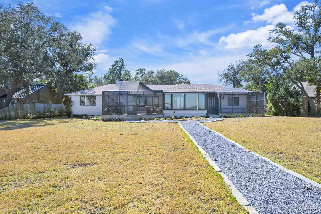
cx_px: 160
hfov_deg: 85.4
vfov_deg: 63.2
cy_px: 107
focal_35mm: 20
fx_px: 174
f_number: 11
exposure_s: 1/320
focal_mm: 19.5
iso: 400
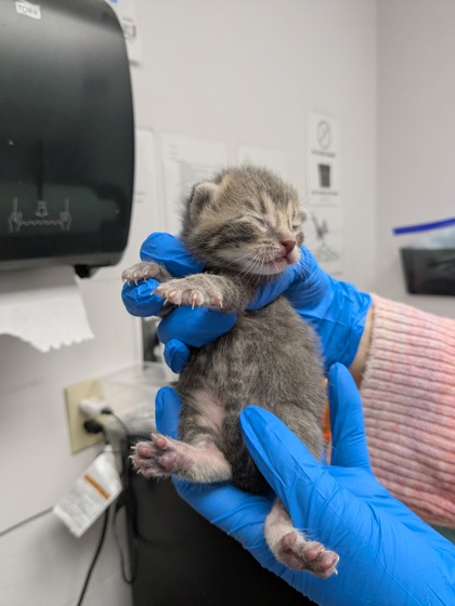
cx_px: 228
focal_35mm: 27
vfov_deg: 65.3
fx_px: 473
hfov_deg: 51.4
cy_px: 303
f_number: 1.73
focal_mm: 4.38
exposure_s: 1/120
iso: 281
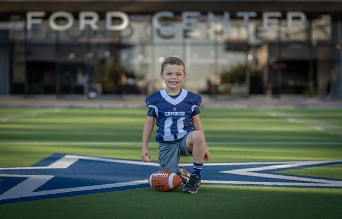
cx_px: 173
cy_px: 115
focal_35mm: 114
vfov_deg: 11.6
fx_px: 1072
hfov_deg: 18.1
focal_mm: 111
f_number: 2.8
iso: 100
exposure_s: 1/500
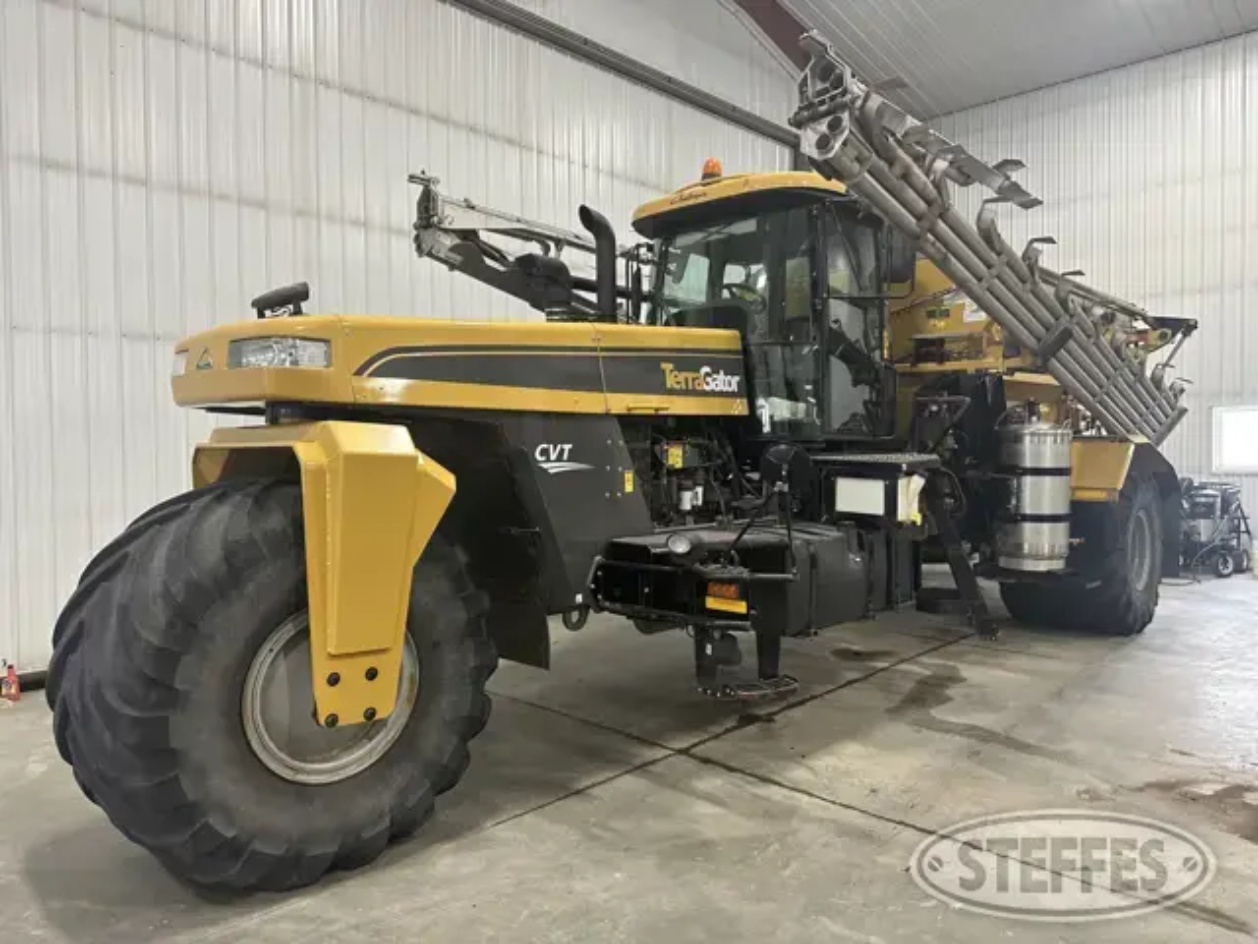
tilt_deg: -2.0
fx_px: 872
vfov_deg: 56.8
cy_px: 472
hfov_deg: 71.6
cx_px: 629
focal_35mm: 24
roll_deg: +0.0
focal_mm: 6.86
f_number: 1.78
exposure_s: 1/69
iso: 250
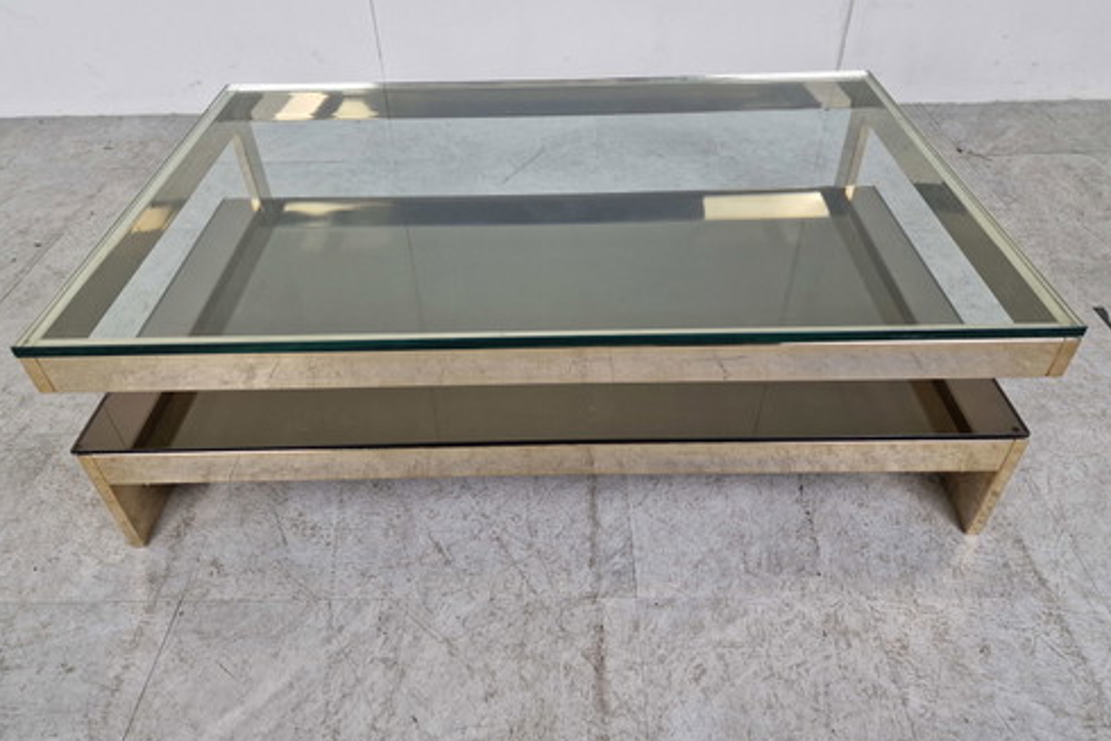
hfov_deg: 71.5
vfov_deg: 51.2
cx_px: 560
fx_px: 772
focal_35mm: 25
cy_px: 320
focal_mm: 6.4
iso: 160
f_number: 1.8
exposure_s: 1/180
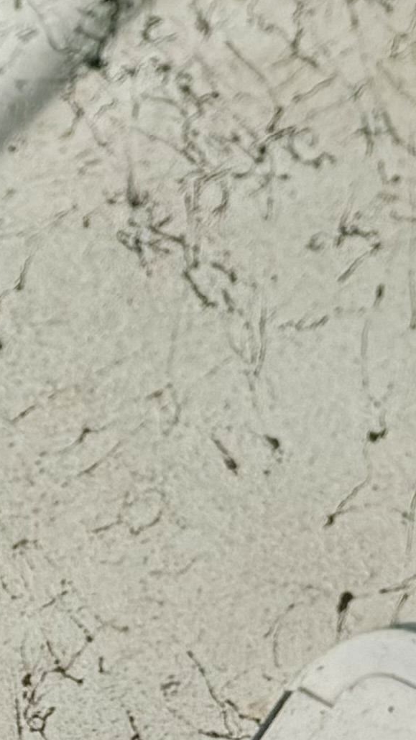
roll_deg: -0.9
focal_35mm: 145
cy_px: -1262
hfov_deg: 7.7
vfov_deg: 11.2
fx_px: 2845
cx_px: 1047
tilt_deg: -20.4
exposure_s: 1/10417
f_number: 1.78
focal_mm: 6.76
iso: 80
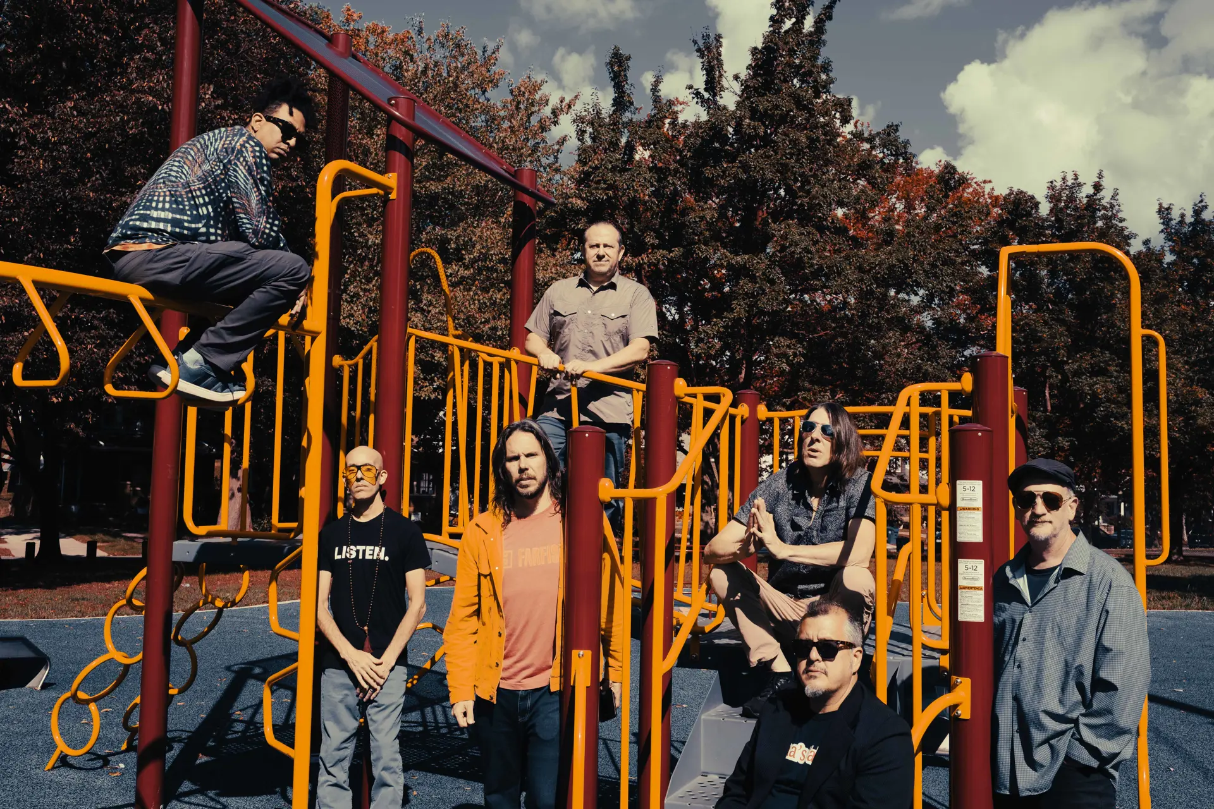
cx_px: 607
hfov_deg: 55.8
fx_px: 1146
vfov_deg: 38.9
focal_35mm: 34
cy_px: 404
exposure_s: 1/800
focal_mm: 22.7
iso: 320
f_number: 7.1
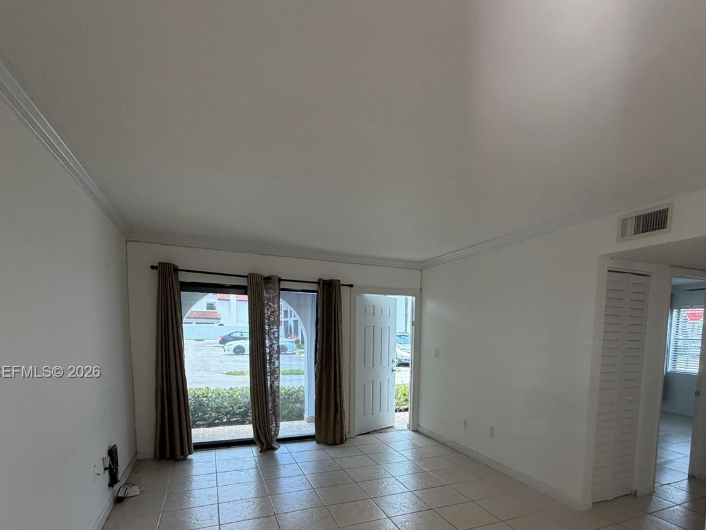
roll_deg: +0.9
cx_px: 408
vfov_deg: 63.5
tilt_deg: -4.3
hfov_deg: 81.1
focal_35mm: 20
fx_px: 408
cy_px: 373
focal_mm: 2.22
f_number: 2.2
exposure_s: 1/120
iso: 160
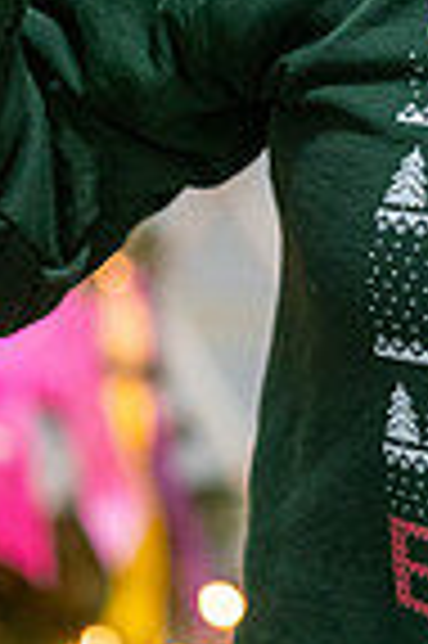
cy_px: 122
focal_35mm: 287
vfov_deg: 7.2
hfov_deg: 4.8
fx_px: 5130
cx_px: 590
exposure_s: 1/160
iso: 4000
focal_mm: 91
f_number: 2.8
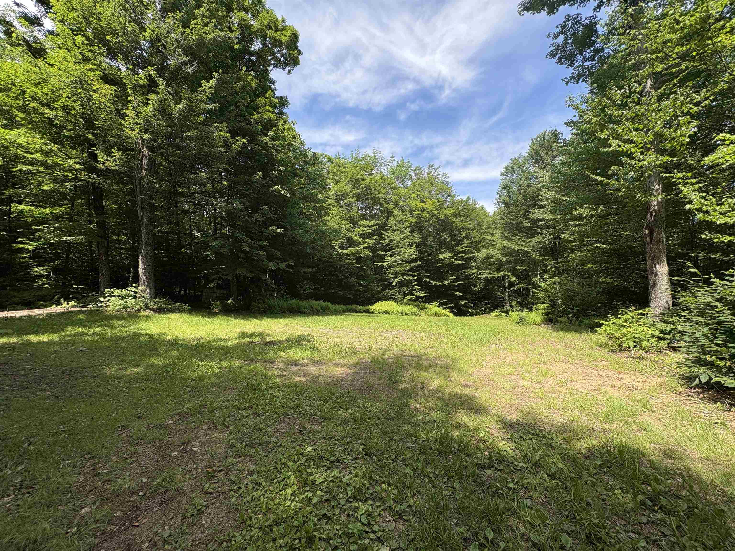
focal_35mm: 14
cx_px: 368
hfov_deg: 102.1
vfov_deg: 85.7
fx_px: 297
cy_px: 276
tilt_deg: +2.8
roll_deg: +4.2
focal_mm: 2.22
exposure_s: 1/956
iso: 50
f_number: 2.2
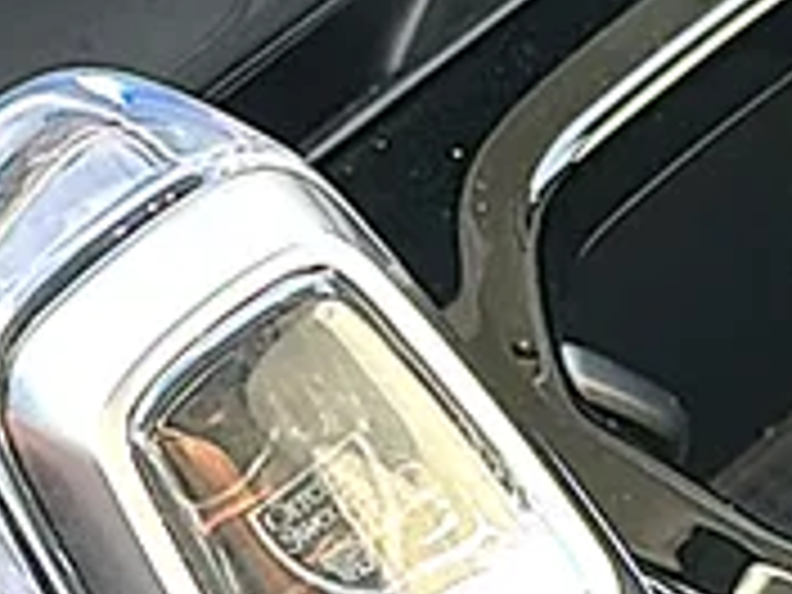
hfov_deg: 11.0
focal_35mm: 175
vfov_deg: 8.4
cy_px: 781
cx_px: 1084
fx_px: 4004
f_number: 1.78
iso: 64
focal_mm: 6.86
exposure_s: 1/132
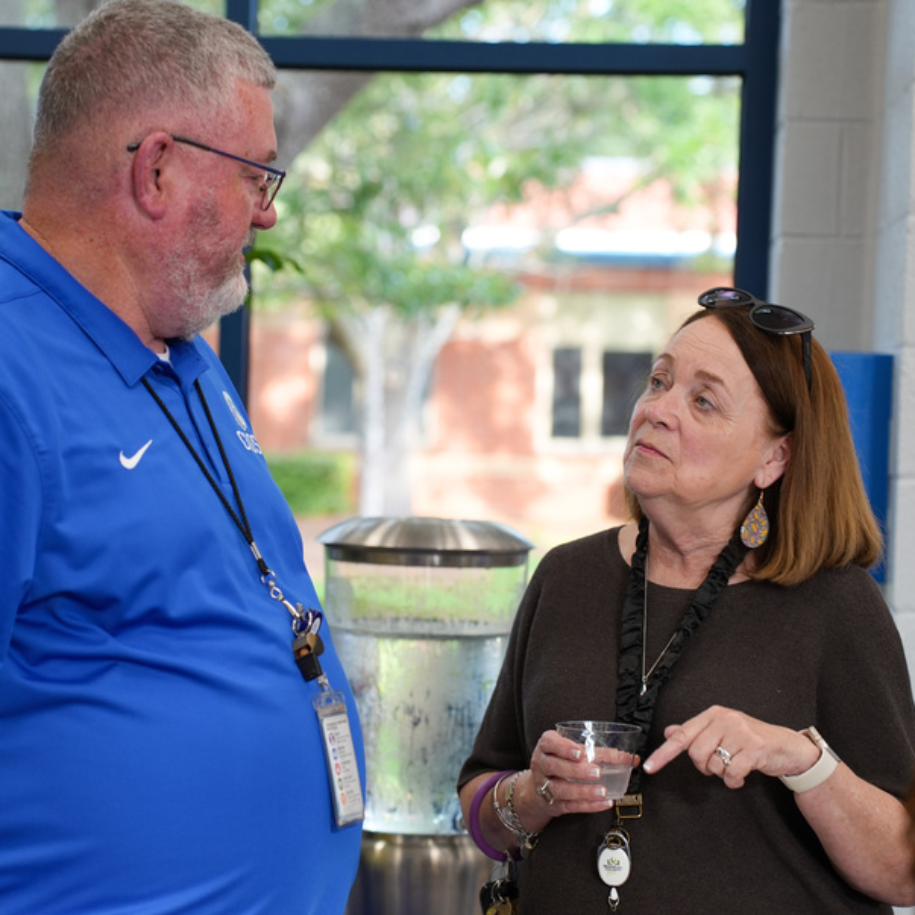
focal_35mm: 101
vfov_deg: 17.2
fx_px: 3020
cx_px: 391
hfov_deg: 17.2
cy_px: 482
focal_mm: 70
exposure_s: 1/80
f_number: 3.5
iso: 250
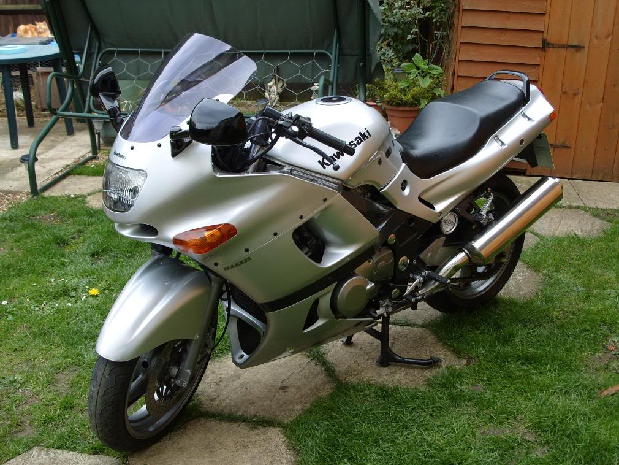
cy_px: 232
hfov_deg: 46.8
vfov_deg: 36.0
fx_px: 715
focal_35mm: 40
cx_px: 310
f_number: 3
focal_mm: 8.9
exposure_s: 1/250
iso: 80
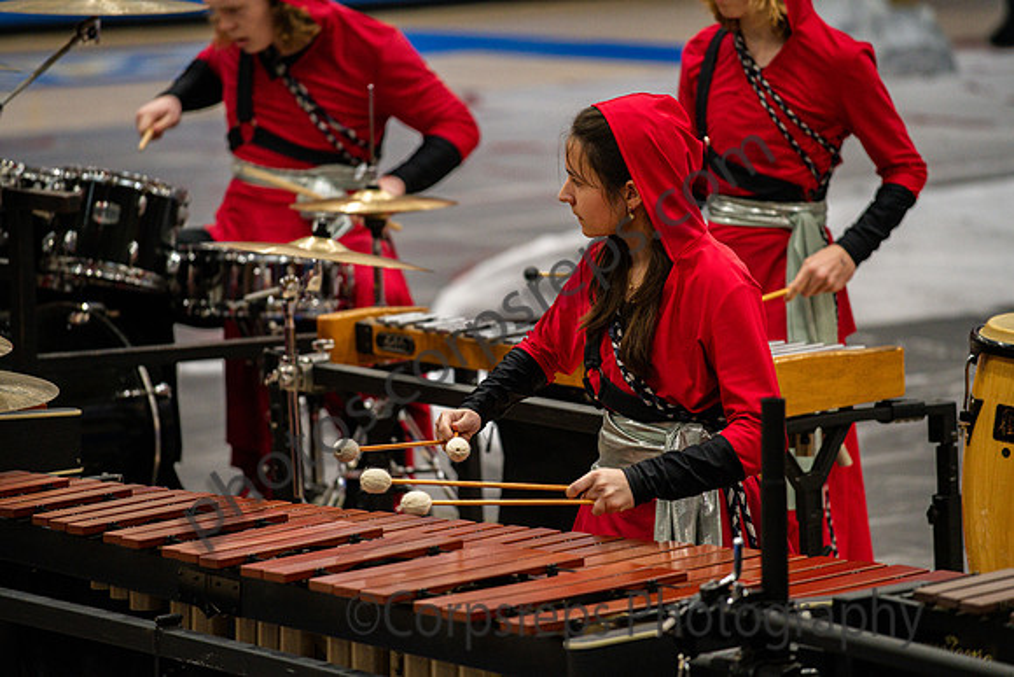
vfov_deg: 6.9
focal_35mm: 200
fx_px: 5634
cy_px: 338
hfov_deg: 10.3
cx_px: 507
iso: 4000
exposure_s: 1/500
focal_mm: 200
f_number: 4
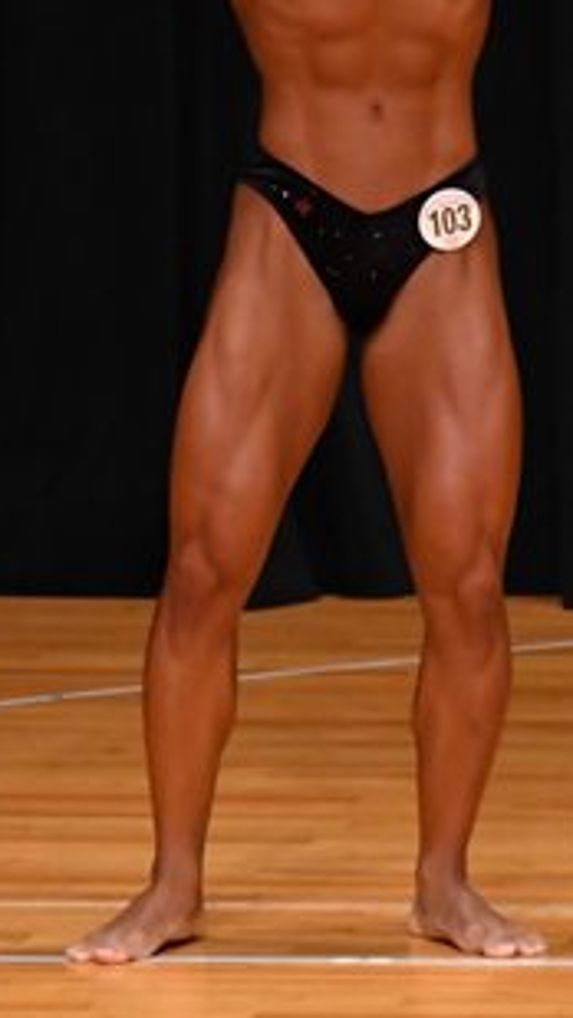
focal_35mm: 708
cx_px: -84
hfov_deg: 1.7
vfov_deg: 3.0
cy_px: 244
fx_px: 19108
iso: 3200
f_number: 5.6
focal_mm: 180
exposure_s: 1/400
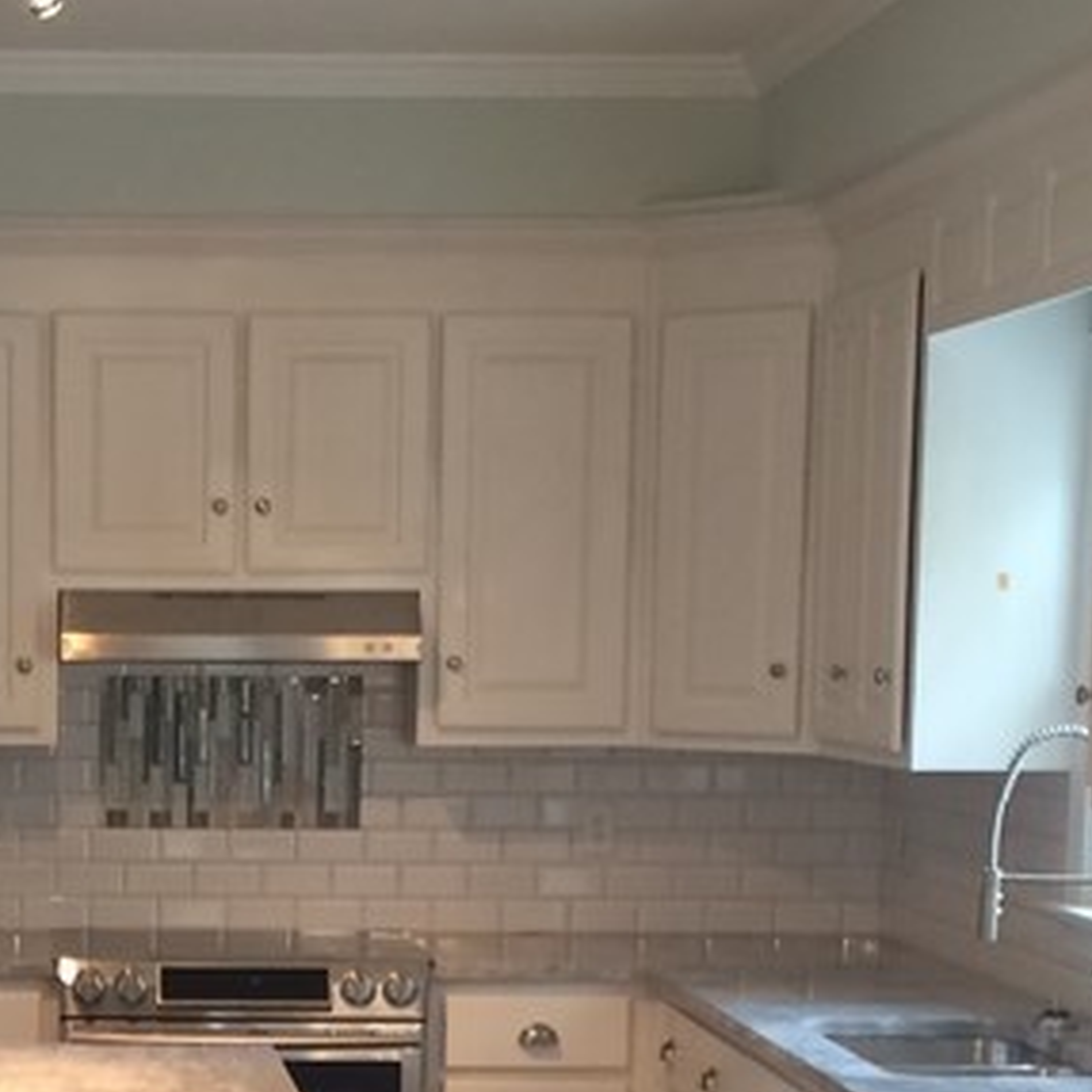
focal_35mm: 95
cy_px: 1092
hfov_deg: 18.0
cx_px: 141
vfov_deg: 17.9
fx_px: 3391
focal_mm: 4.12
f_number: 2.2
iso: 80
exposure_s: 1/30
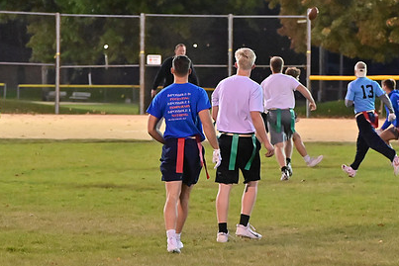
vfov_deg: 6.1
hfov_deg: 9.1
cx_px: 230
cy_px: 172
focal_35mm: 226
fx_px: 2506
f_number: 4
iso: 6400
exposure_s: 1/400
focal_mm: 105
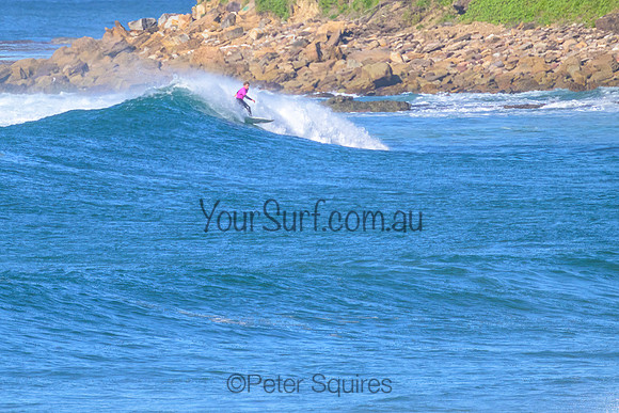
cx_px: 253
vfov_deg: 1.3
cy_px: 130
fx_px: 18866
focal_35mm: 1097
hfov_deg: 1.9
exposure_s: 1/2000
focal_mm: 800
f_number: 11
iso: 1250
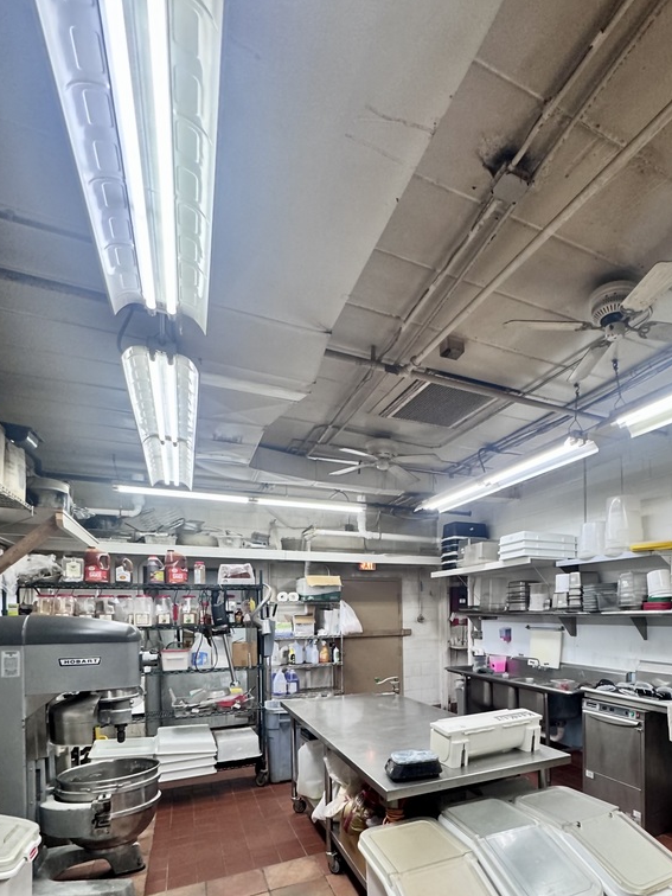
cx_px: 465
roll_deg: +1.3
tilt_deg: +0.0
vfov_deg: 78.4
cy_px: 616
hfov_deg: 63.7
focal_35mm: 20
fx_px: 518
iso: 125
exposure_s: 1/64
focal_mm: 2.22
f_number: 2.2
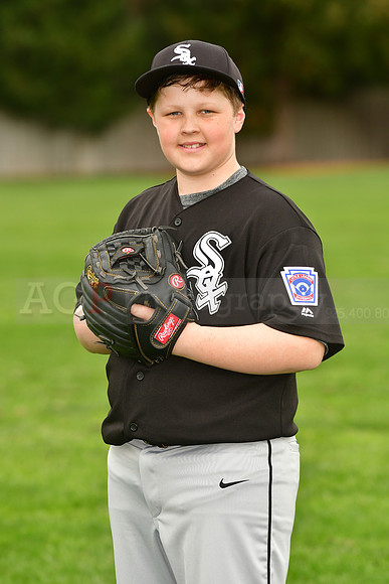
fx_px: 3401
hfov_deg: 6.5
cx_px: 194
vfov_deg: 9.8
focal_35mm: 210
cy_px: 292
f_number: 4
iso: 320
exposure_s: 1/1000
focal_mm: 140
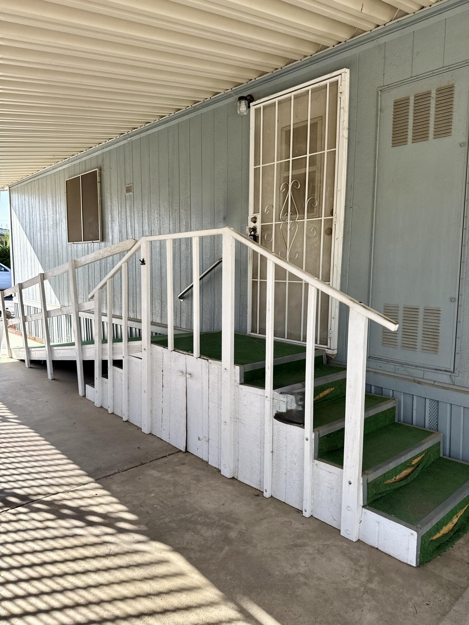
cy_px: 312
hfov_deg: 56.8
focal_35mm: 24
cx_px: 234
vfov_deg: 71.6
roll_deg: +0.7
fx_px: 434
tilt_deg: -10.2
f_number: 1.78
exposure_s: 1/654
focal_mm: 6.76
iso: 80
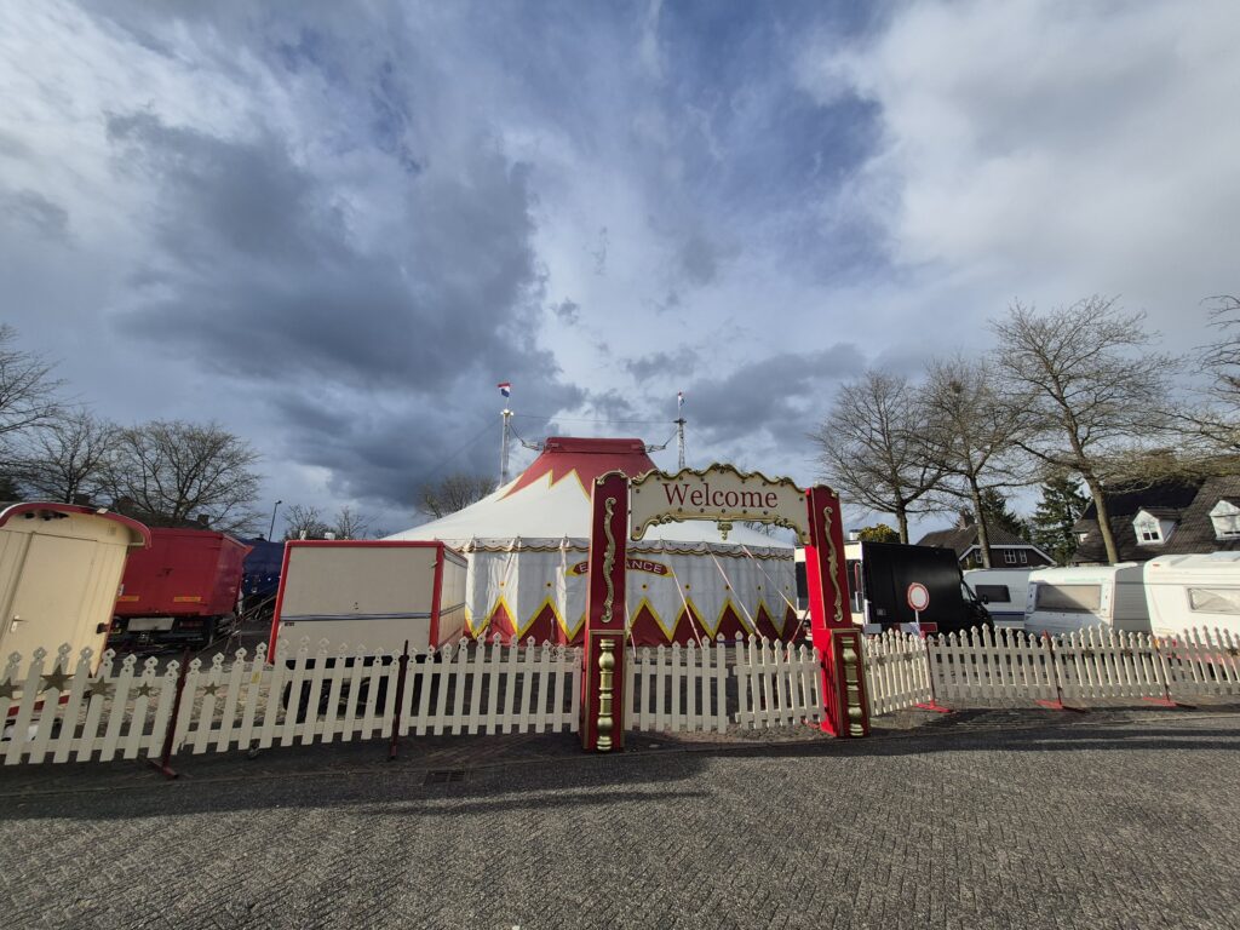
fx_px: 466
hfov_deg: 106.2
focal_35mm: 13
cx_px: 620
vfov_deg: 89.9
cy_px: 465
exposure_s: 1/1924
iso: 50
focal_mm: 1.74
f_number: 2.2
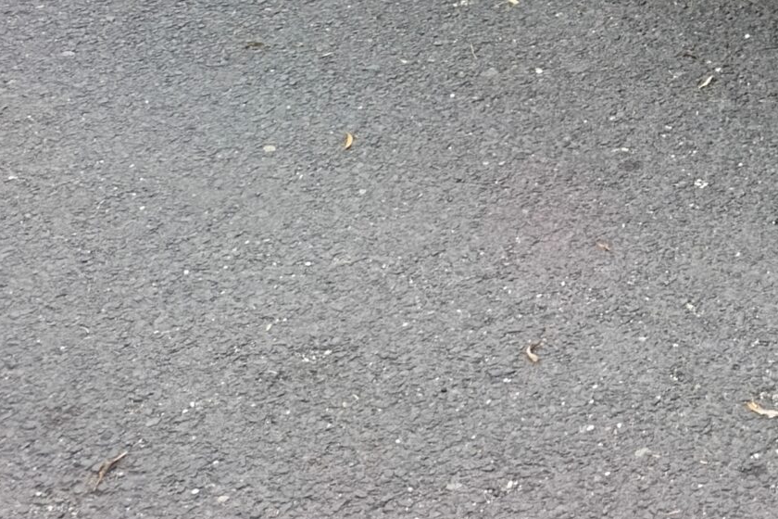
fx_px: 1577
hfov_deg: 23.1
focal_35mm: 73
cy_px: -310
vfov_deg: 16.6
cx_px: 1122
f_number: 1.6
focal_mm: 6.14
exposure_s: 1/153
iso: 50
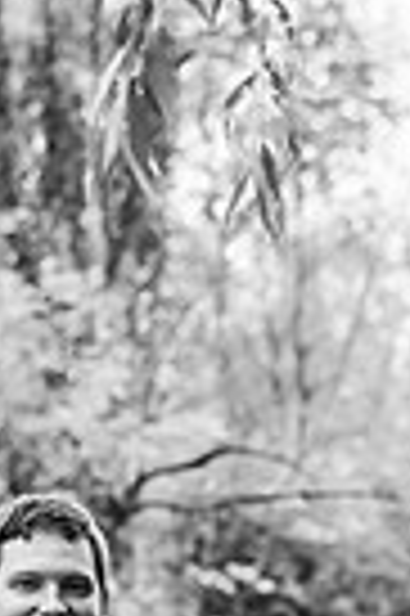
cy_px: 944
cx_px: 286
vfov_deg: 10.4
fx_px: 3254
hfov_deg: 7.2
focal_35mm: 190
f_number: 2.8
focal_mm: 58
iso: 500
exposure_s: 1/1000
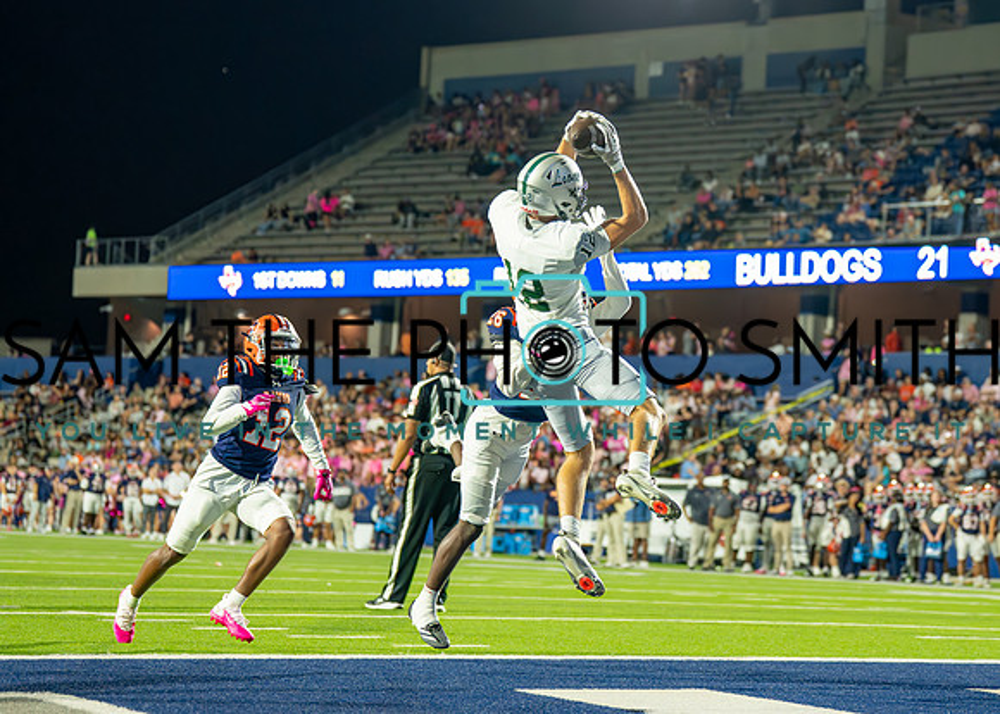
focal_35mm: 119
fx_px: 3374
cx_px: 577
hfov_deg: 16.8
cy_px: 341
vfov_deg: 12.1
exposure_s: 1/1600
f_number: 2.8
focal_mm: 85
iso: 4000
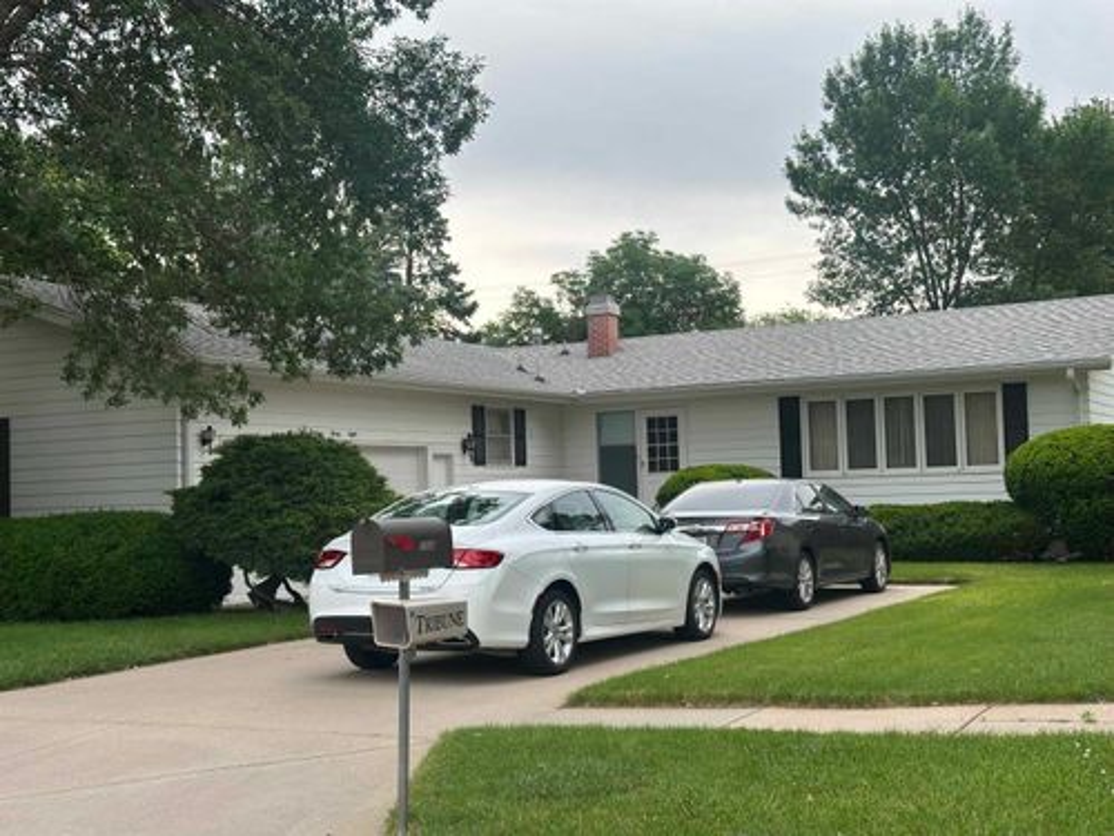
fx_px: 1545
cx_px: 557
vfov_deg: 30.3
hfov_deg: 39.7
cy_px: 418
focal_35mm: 48
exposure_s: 1/1171
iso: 64
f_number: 1.78
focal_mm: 6.86
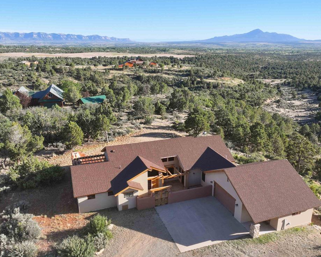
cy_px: 126
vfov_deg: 54.9
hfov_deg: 66.0
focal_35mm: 26
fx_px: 247
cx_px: 168
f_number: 2.8
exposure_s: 1/1600
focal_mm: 12.3
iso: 190
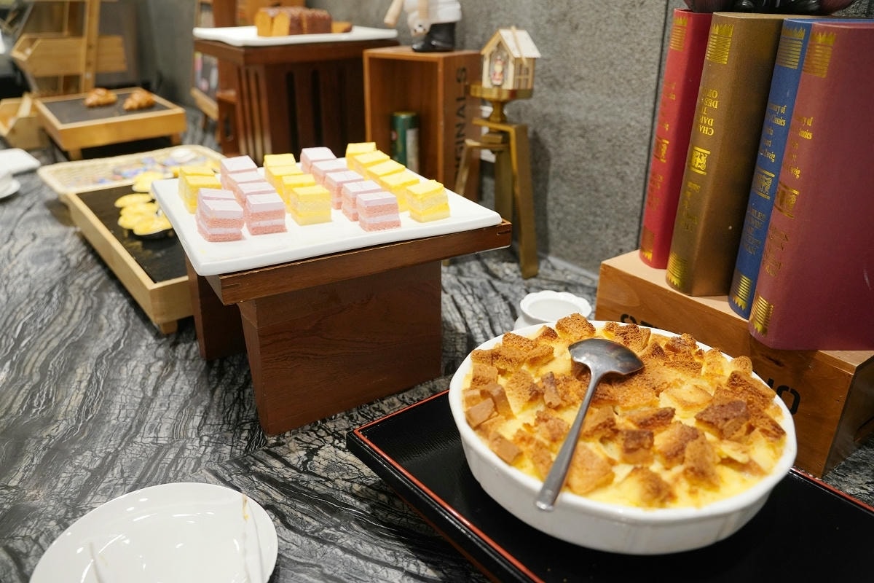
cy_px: 292
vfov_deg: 46.4
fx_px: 680
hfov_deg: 65.5
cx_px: 437
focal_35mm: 28
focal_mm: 28
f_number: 4
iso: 1250
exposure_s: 1/160
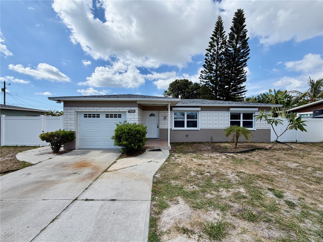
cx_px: 162
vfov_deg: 85.7
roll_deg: -0.2
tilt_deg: -0.3
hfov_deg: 102.1
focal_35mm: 14
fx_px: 131
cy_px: 121
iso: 20
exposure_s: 1/928
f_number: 2.2
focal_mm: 2.22
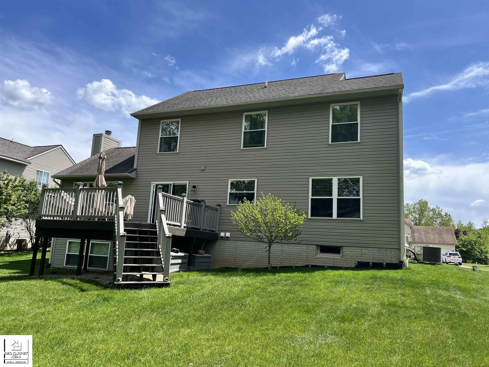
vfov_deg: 53.1
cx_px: 244
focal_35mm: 26
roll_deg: -2.7
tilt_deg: +9.5
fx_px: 367
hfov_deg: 67.3
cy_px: 184
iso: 50
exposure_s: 1/3460
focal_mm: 5.7
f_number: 1.5
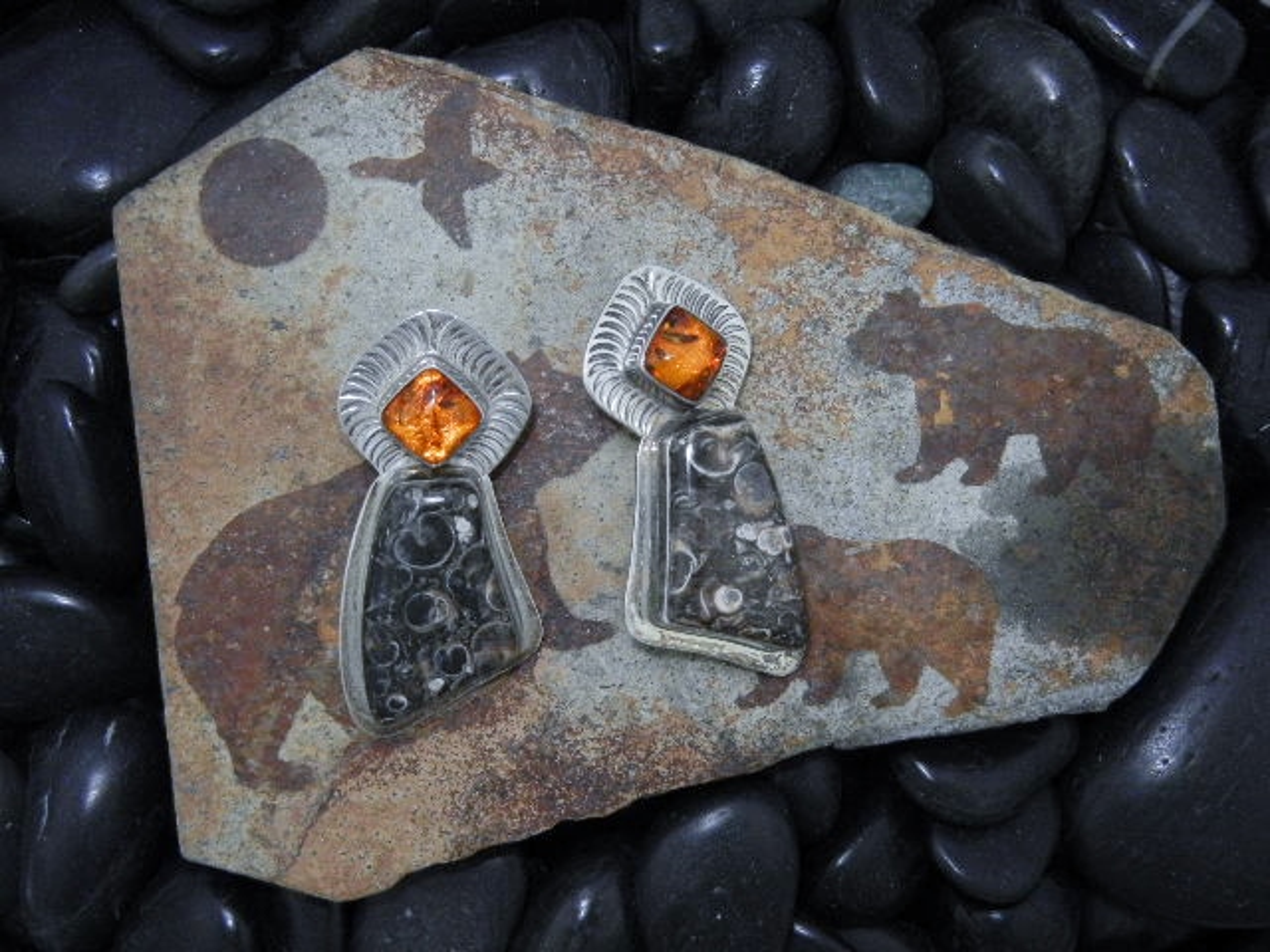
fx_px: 1247
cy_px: 476
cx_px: 635
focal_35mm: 34
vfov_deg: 41.8
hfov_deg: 54.0
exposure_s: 1/30
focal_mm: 6.2
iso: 800
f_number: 7.2
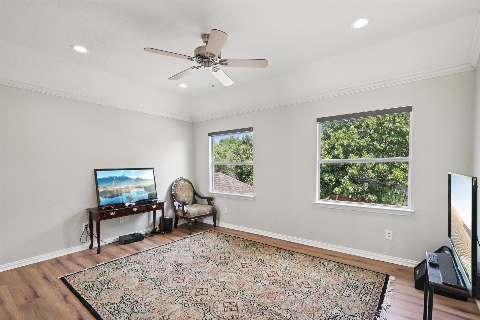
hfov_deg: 96.7
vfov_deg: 73.8
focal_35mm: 16
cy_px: 160
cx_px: 240
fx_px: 213
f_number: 8
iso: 400
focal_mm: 16
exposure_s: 1/40
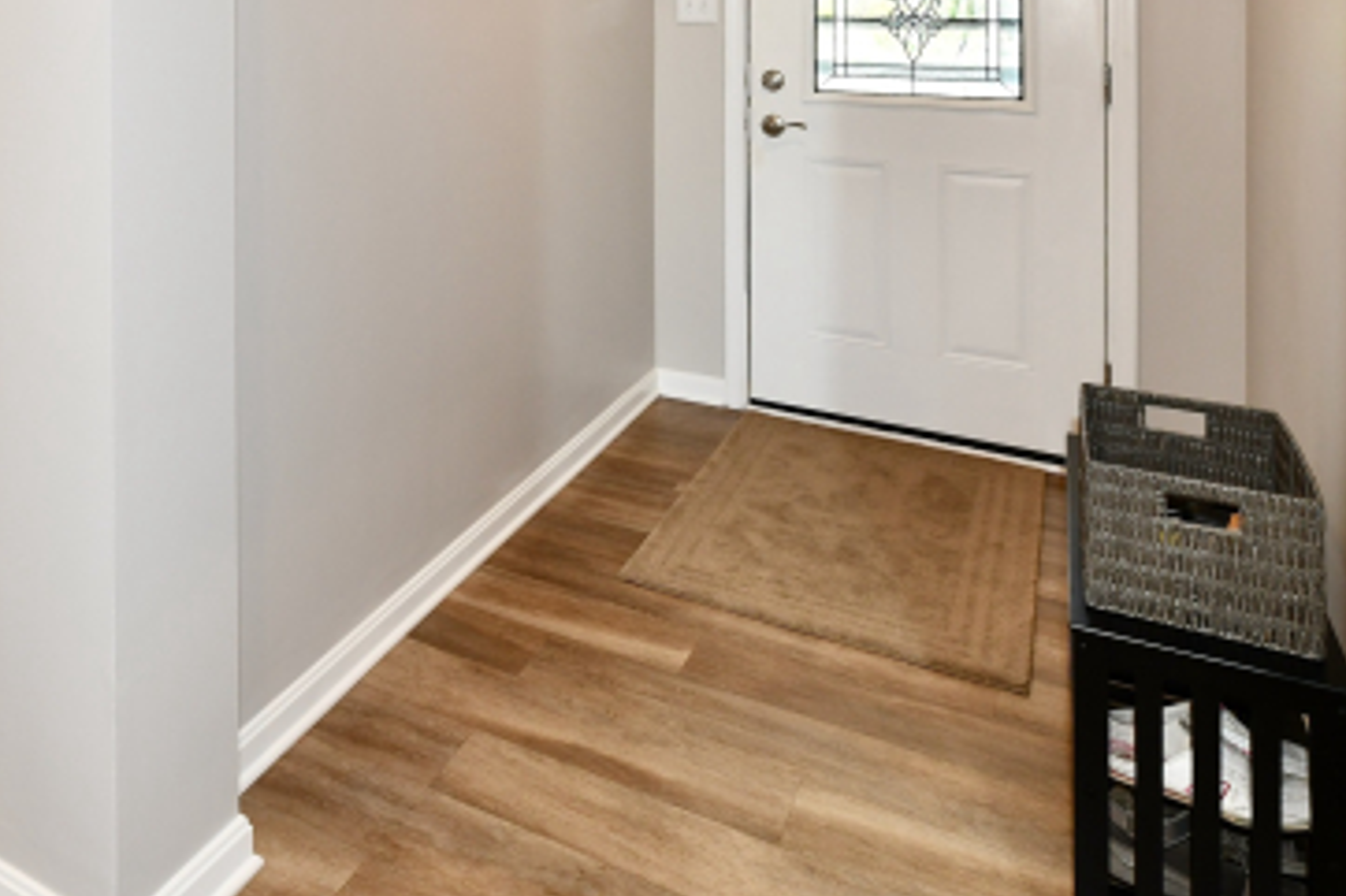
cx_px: 301
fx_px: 1084
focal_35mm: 29
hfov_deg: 59.5
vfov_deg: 40.2
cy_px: 30
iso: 640
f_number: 6.3
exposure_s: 1/60
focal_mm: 14
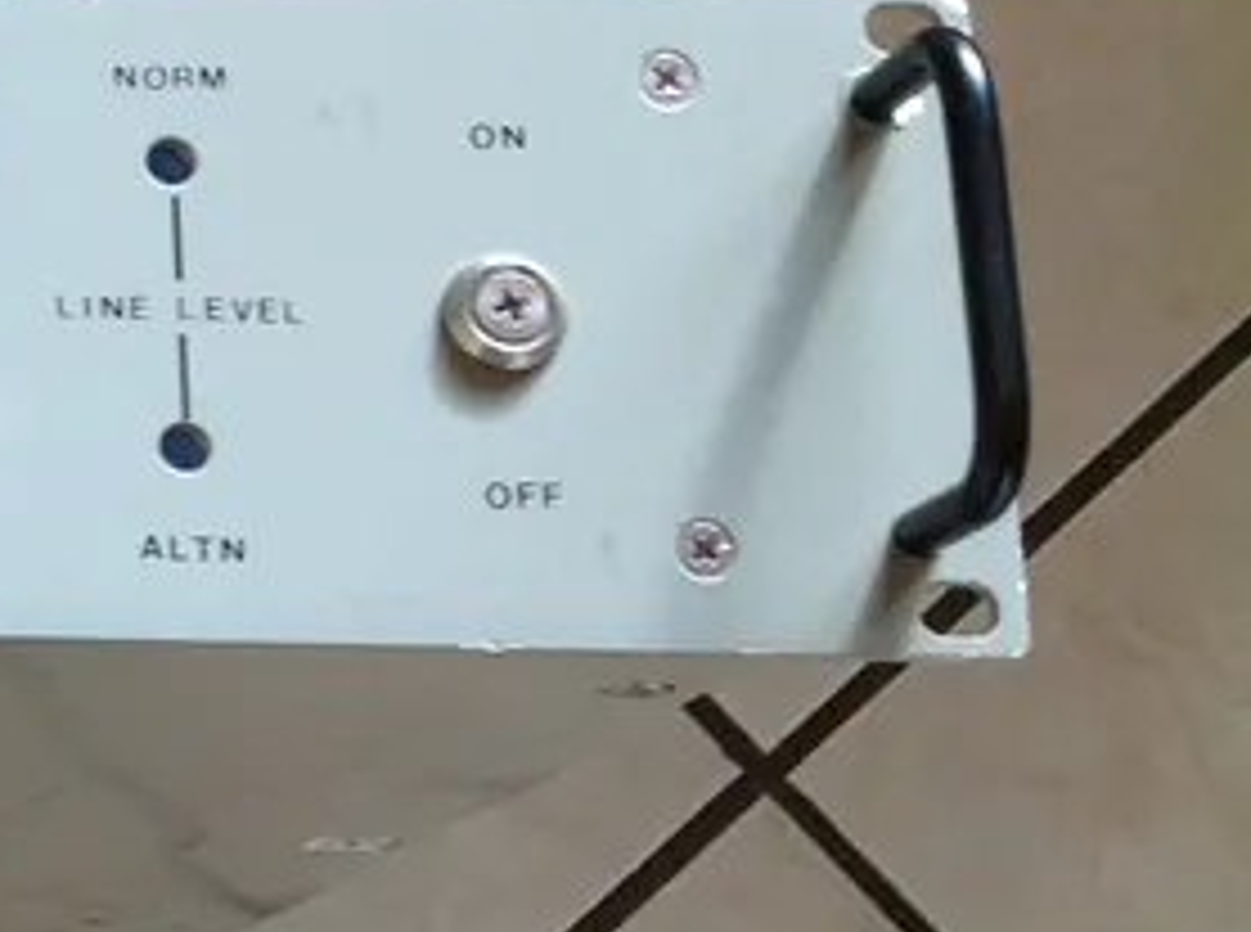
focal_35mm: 126
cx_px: -963
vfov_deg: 11.7
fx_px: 4542
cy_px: 248
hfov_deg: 14.0
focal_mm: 4.28
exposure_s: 1/40
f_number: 2.4
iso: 64
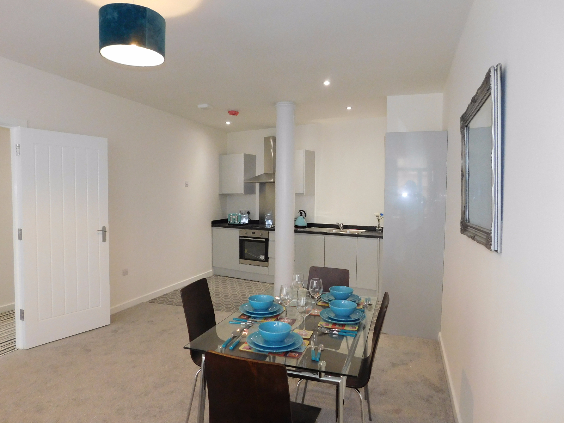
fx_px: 375
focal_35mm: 23
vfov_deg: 58.9
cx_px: 282
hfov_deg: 73.9
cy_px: 212
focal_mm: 4
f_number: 3
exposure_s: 1/30
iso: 400
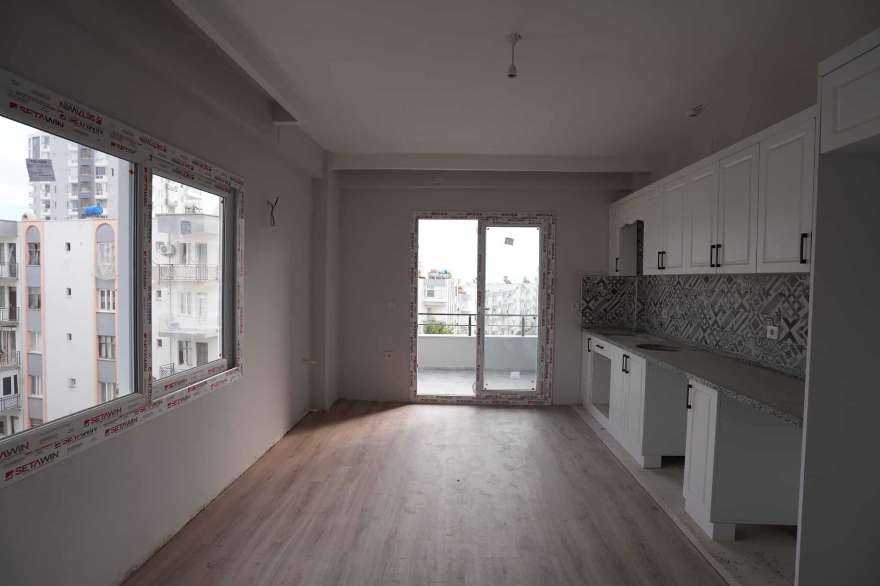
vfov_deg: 70.4
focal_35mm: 17
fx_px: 415
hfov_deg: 93.3
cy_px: 293
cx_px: 440
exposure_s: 1/200
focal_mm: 17
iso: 100
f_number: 4.5
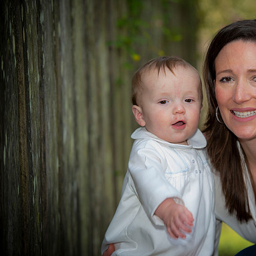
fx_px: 1615
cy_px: 128
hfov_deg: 9.0
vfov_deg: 9.1
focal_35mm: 193
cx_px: 193
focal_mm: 150
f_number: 2.8
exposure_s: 1/250
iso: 50
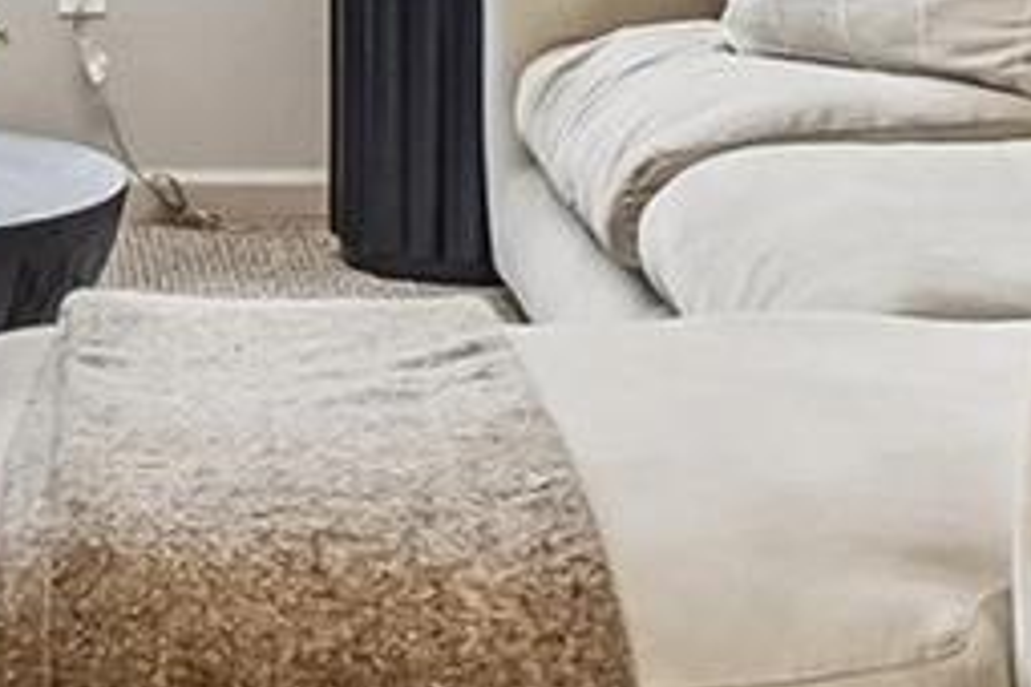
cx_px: 73
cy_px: -550
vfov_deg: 11.3
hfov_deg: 17.8
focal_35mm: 113
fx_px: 3236
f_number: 8
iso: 400
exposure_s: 1/20
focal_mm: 12
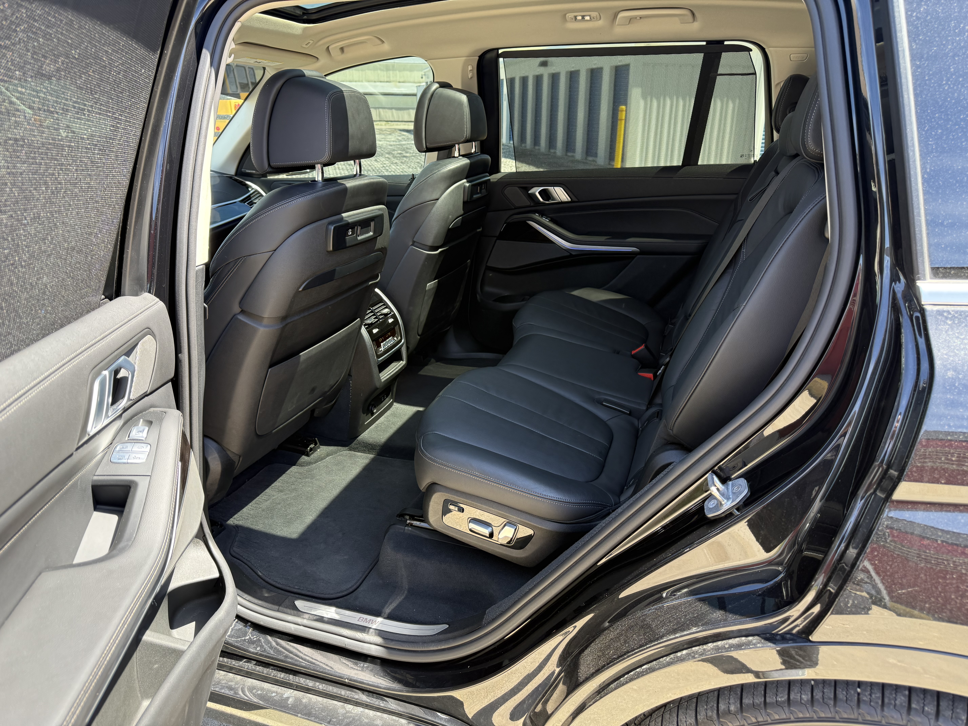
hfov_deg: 71.6
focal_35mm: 24
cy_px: 363
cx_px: 484
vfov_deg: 56.8
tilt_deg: -21.2
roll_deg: -1.1
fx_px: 671
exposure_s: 1/243
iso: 125
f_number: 1.78
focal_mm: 6.76
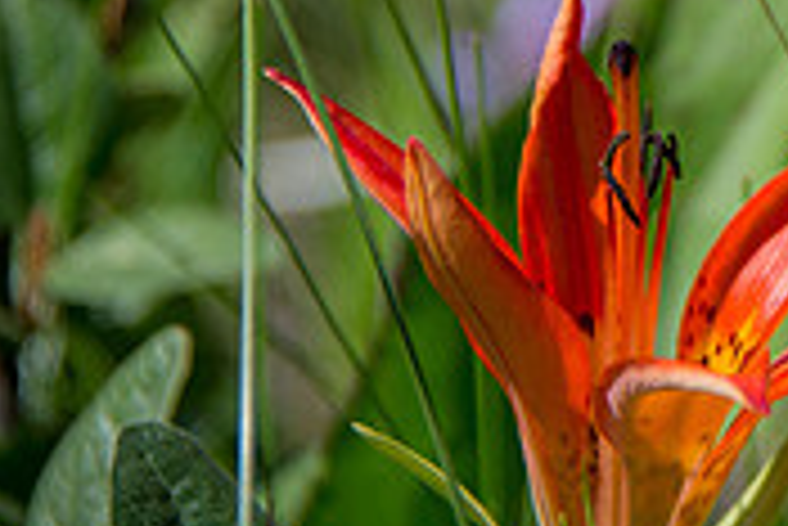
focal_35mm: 662
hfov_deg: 3.1
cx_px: 1171
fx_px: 14502
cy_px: -121
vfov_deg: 2.1
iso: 200
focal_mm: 160
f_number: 5.6
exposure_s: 1/640
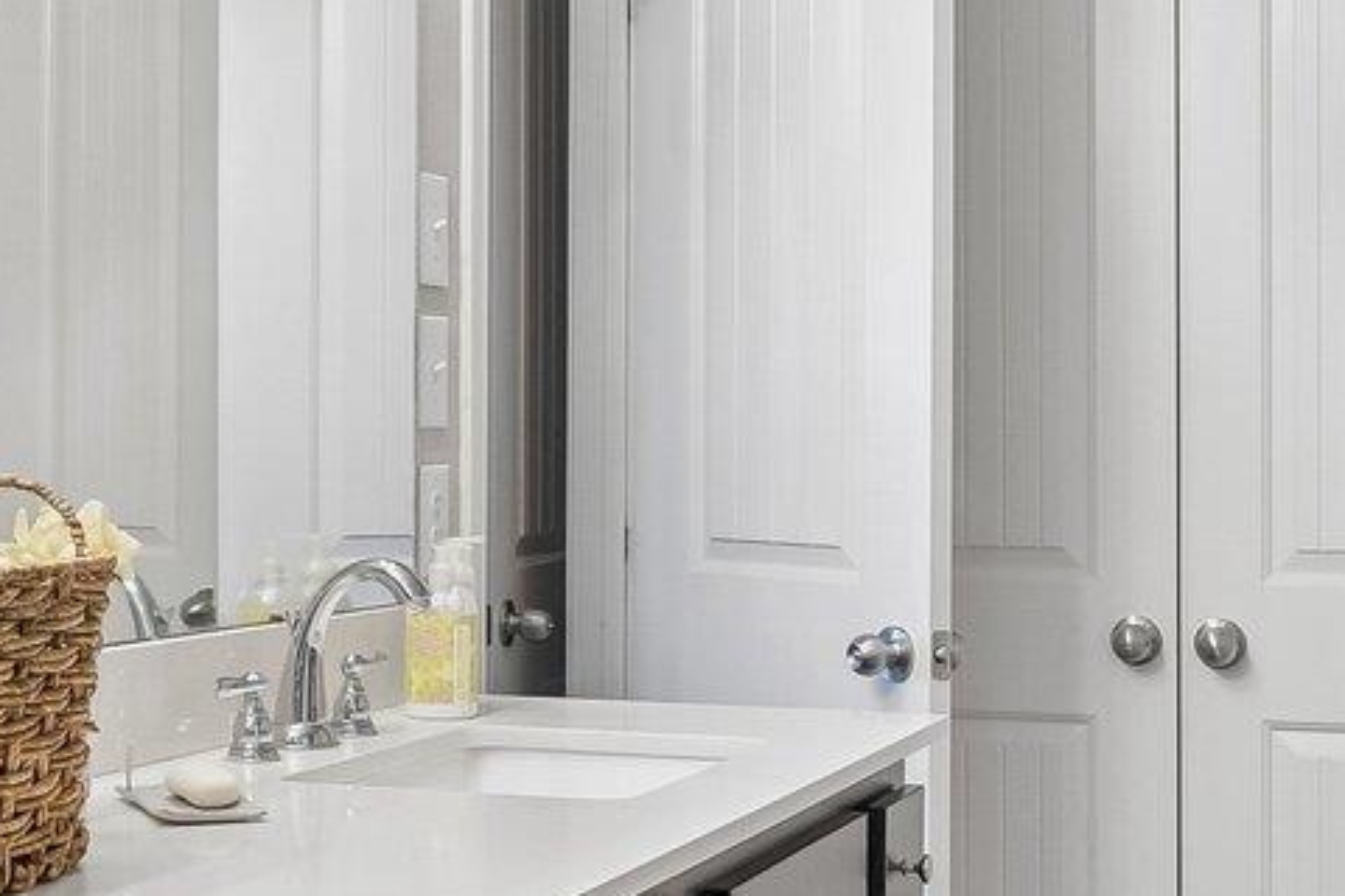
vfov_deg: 21.2
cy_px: 377
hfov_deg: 31.3
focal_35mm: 64
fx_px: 2391
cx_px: 549
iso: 400
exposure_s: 1/15
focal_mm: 10
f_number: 8
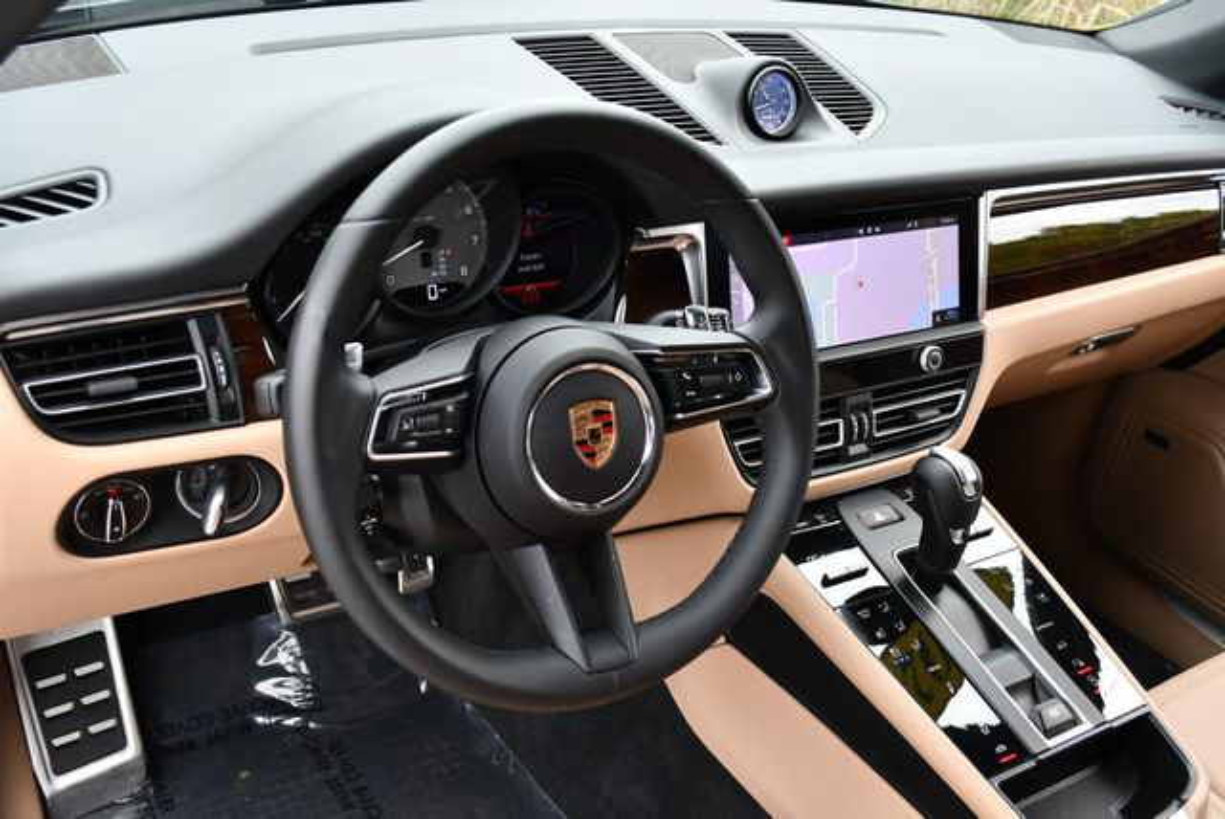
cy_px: 410
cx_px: 612
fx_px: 1362
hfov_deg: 48.4
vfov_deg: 33.5
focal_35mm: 40
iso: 400
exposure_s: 1/250
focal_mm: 20
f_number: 4
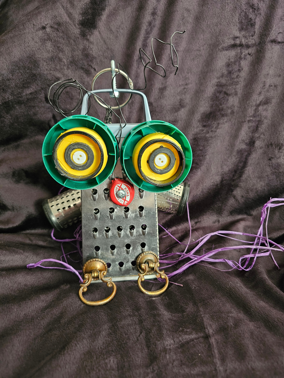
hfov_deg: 58.9
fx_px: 252
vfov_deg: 73.9
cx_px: 142
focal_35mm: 23
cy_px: 189
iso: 640
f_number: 1.7
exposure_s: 1/24
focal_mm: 6.3
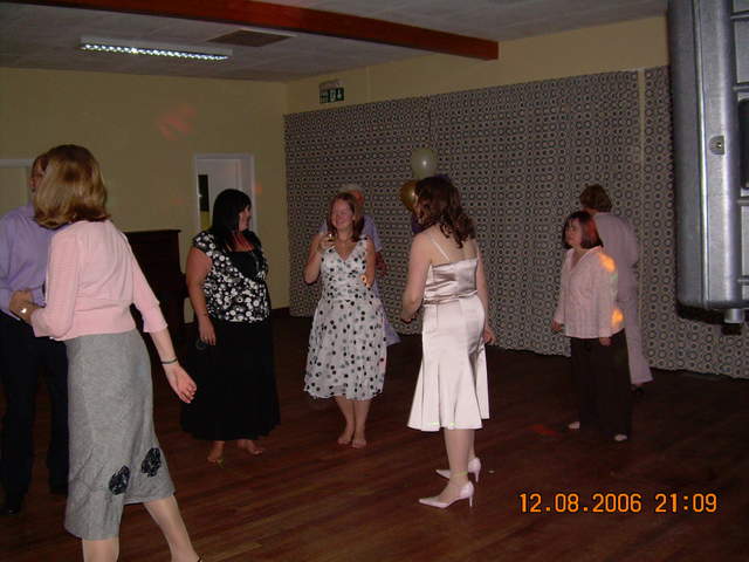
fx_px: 822
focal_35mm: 38
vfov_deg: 37.7
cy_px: 281
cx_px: 374
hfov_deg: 49.0
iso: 200
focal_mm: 6.3
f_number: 2.8
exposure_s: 1/60
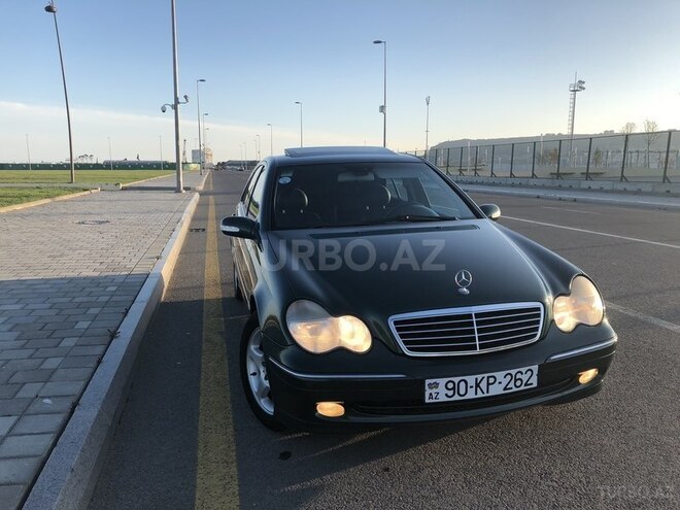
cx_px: 340
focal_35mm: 29
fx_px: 570
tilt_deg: -9.3
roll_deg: -0.3
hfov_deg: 61.7
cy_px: 255
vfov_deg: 48.2
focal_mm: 3.99
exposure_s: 1/842
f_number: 1.8
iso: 20
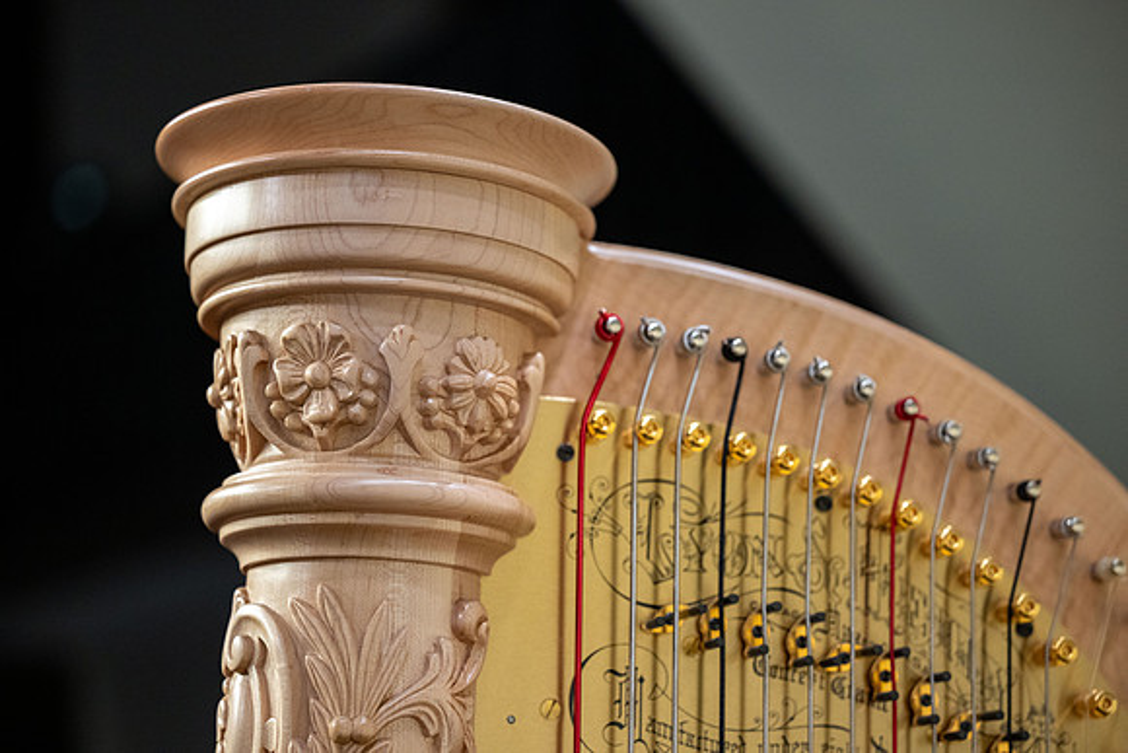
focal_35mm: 80
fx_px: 2507
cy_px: 376
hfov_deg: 25.4
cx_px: 564
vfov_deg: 17.1
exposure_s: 1/400
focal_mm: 80
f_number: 2.8
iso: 2000
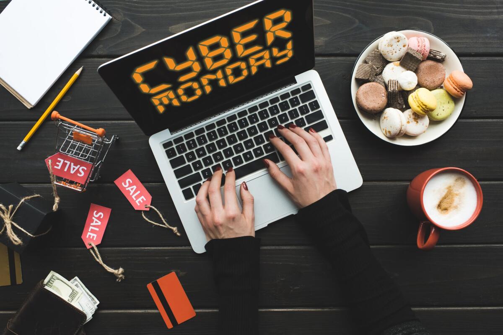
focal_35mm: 35
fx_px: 489
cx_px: 252
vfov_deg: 37.9
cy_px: 168
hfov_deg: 54.4
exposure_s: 1/15
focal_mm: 35
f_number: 8
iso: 200
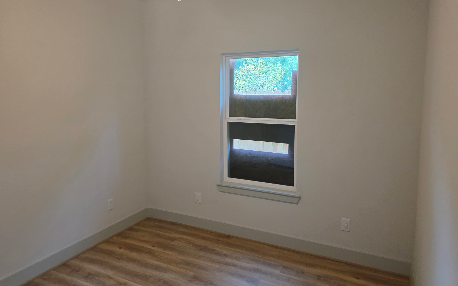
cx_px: 226
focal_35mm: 25
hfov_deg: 72.5
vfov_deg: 49.2
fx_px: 312
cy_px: 125
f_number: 1.7
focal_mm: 6.3
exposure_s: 1/120
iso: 400
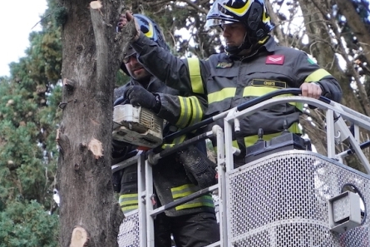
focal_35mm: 283
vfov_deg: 4.9
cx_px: 266
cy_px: 160
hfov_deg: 7.3
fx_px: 2908
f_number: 4
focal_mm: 105
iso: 1000
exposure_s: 1/320
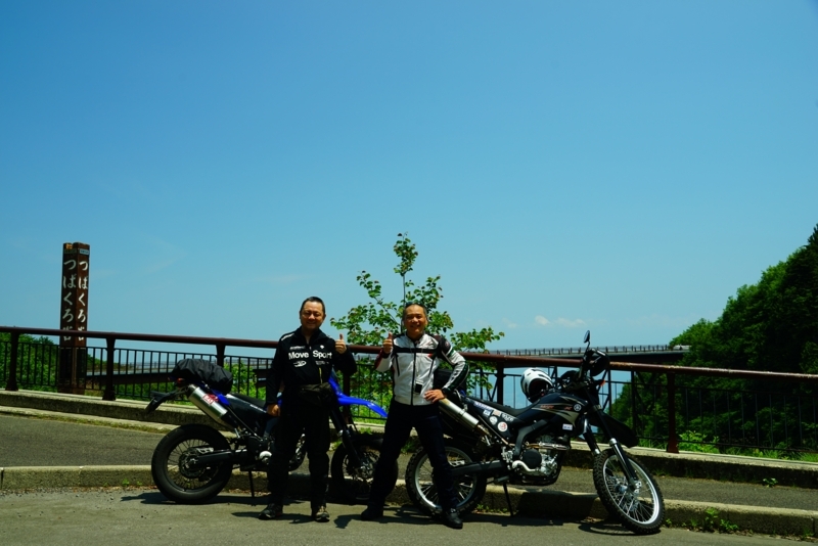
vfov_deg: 40.0
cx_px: 409
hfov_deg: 57.2
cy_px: 273
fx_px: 750
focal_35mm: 33
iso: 100
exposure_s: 1/100
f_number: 9
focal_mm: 33
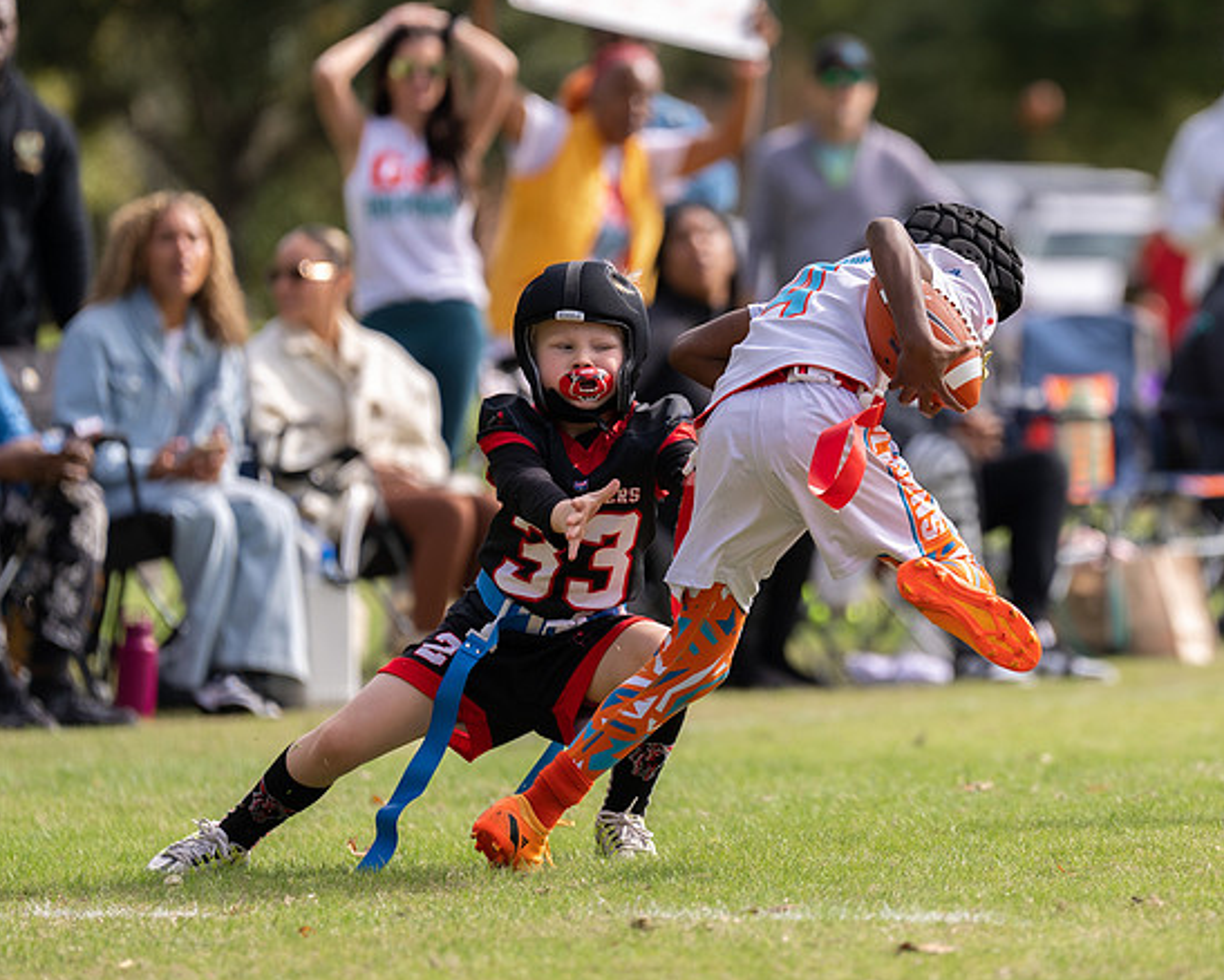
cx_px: 885
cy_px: 378
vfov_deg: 4.5
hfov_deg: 5.6
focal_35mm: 348
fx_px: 12611
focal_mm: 200
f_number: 2.8
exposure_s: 1/1600
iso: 100
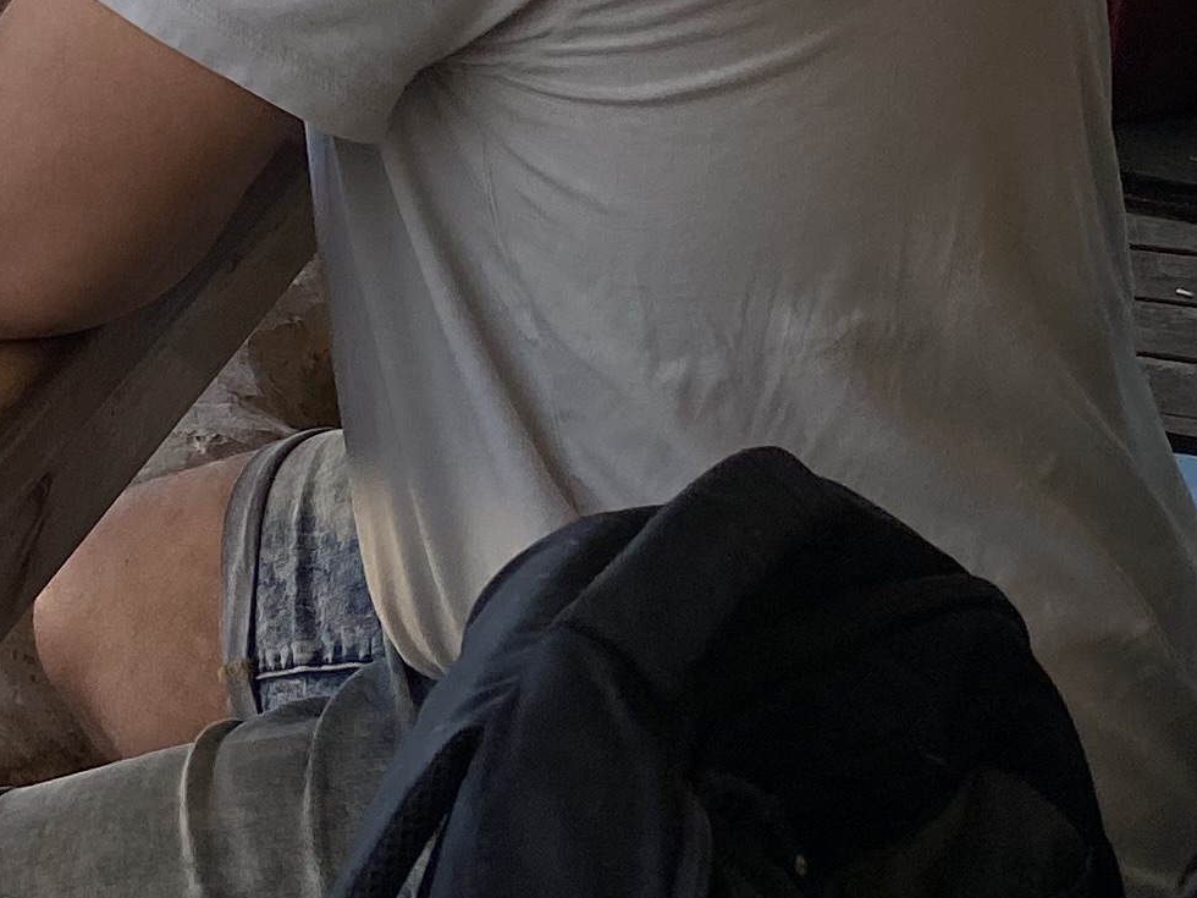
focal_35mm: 107
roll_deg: -2.6
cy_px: -667
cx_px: 81
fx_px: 3700
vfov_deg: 12.7
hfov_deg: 18.0
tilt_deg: -7.3
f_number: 1.8
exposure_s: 1/2755
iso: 32
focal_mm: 4.25
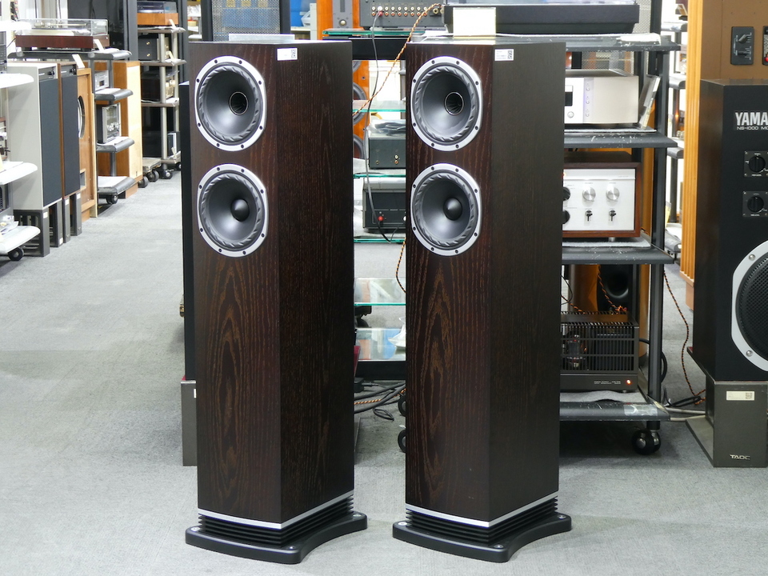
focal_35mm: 70
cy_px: 288
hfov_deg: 27.8
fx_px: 1553
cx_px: 384
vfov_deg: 21.0
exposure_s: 1/2
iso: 200
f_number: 4.5
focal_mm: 12.5
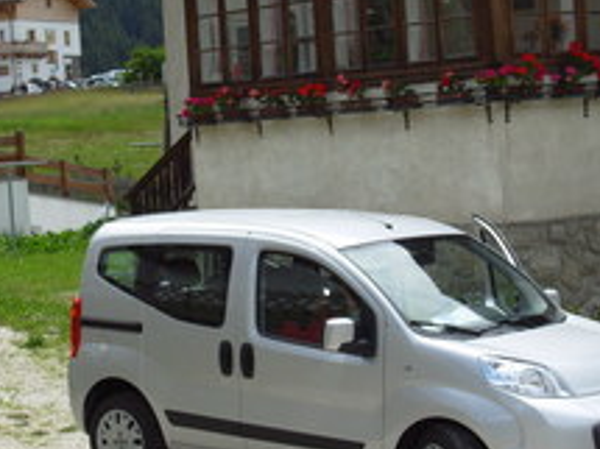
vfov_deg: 13.7
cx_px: 271
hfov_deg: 18.2
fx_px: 1871
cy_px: 204
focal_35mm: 108
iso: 50
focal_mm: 9.5
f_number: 3.3
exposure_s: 1/912
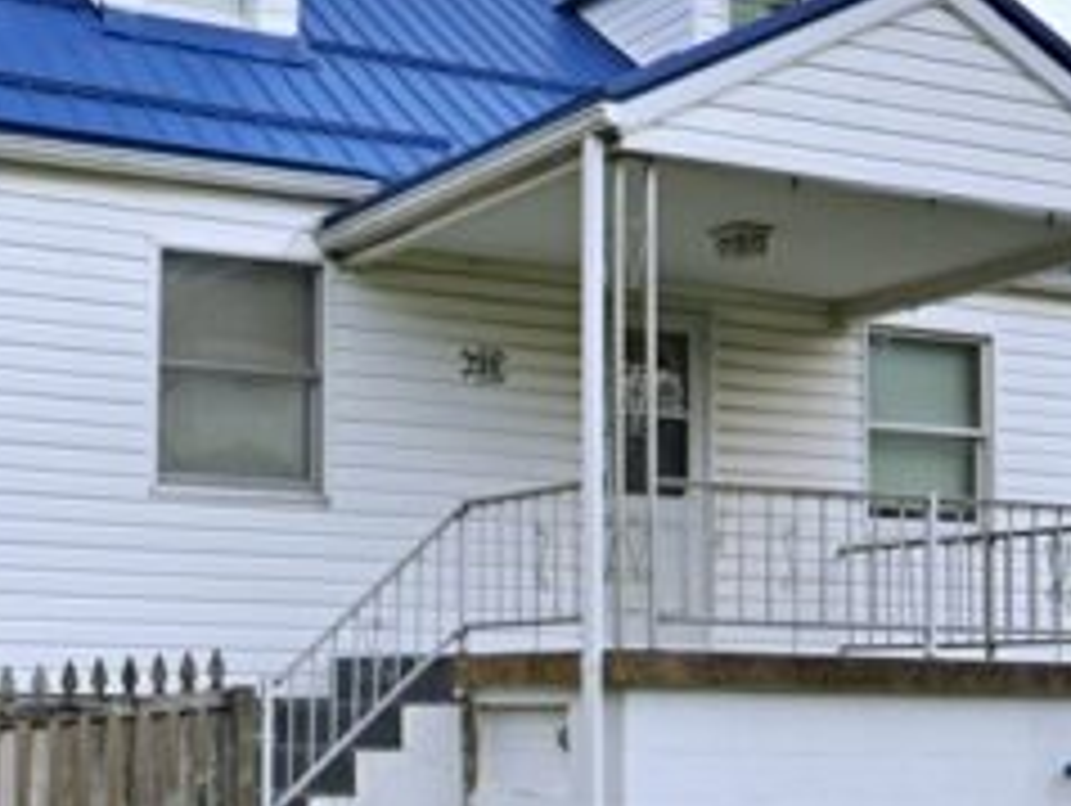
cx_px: 108
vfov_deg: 25.0
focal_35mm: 58
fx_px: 1796
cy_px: 615
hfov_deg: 31.6
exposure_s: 1/160
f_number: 6.3
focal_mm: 12
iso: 100
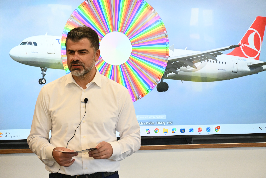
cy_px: 89
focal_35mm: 180
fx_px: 1330
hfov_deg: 11.4
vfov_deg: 7.6
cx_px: 133
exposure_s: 1/180
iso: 2200
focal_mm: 120
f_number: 6
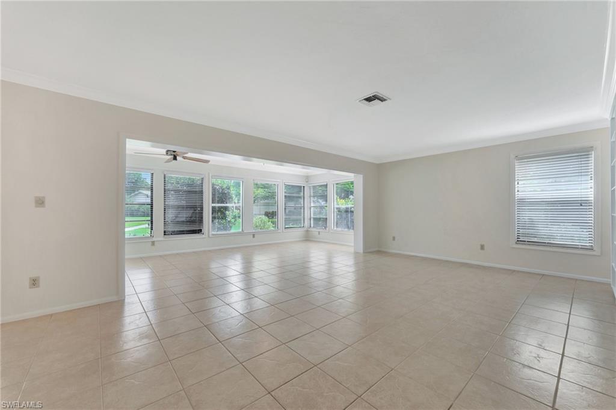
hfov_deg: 104.3
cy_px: 205
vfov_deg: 81.1
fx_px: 239
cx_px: 308
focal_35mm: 14
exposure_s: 1/40
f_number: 7.1
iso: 200
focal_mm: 14
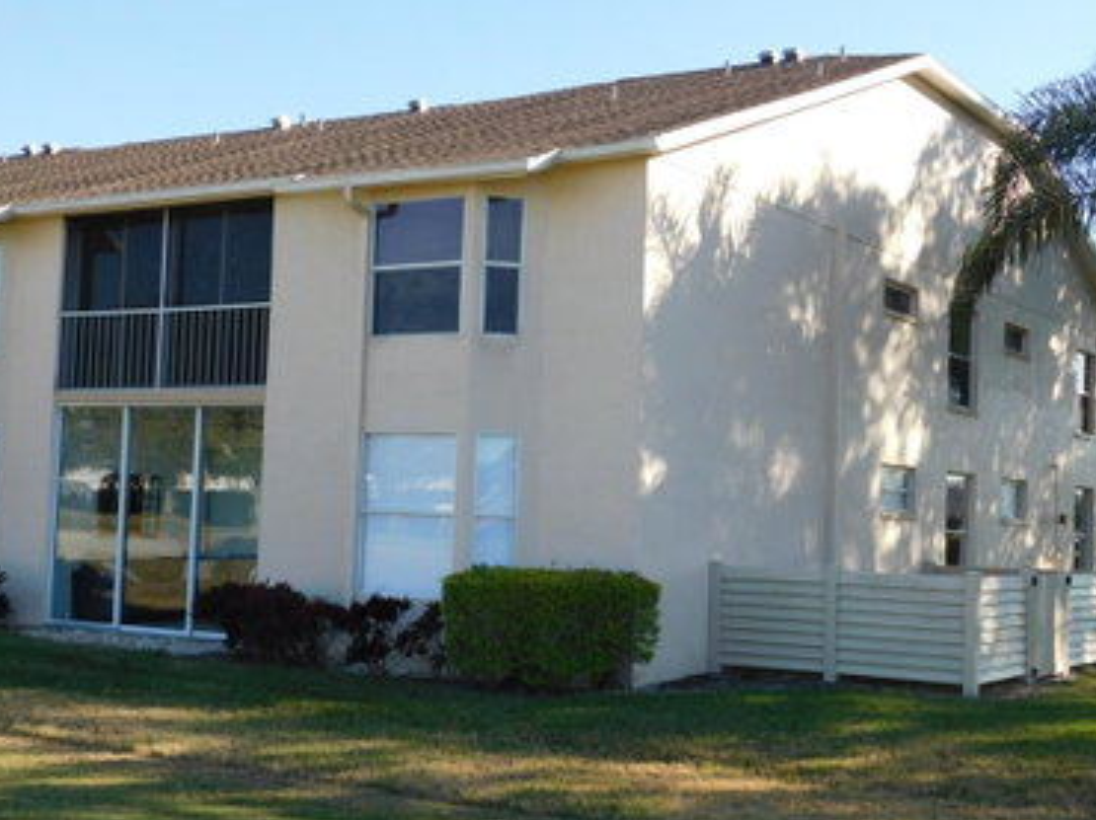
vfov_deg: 28.0
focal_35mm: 52
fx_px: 1645
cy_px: 423
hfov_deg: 36.8
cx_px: 615
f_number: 3.7
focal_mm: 8
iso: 125
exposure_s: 1/500
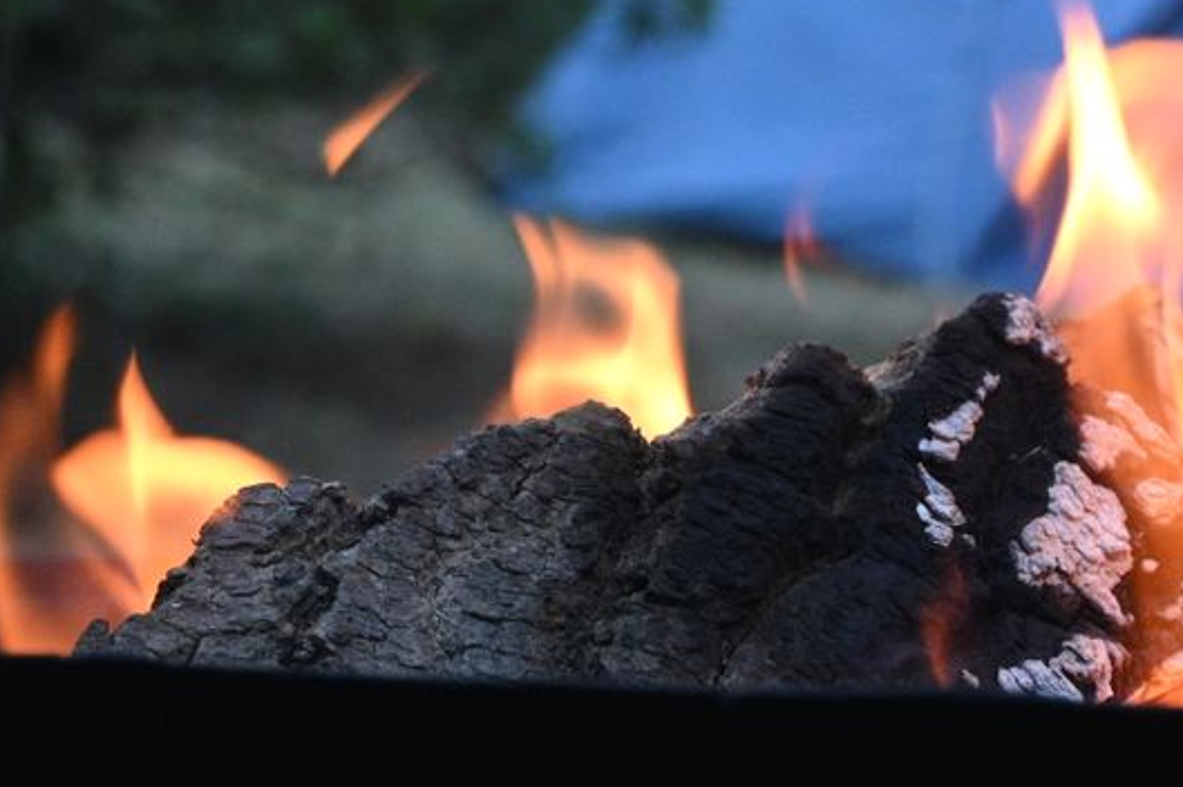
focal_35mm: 143
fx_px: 4696
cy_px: 121
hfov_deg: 14.3
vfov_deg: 9.5
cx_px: 830
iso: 2000
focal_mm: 42
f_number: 5.6
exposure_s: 1/125
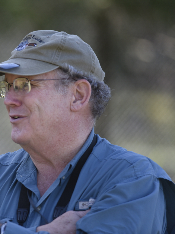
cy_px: 114
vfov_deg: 4.5
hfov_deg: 3.3
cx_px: 3
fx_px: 2993
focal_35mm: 444
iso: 250
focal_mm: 300
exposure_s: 1/320
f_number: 4
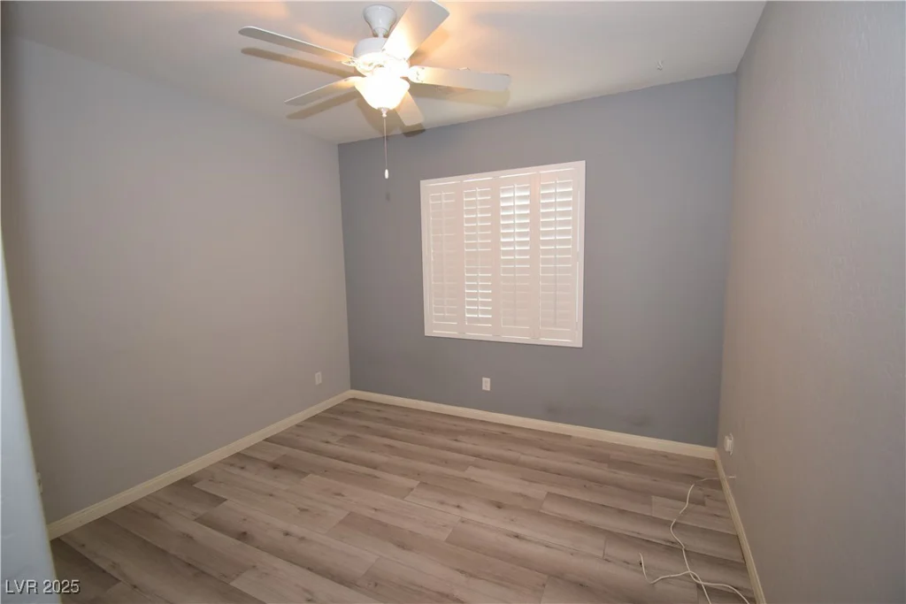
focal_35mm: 15
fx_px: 378
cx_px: 453
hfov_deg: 100.4
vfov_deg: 77.3
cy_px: 302
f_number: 4.5
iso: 400
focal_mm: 10
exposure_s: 1/20
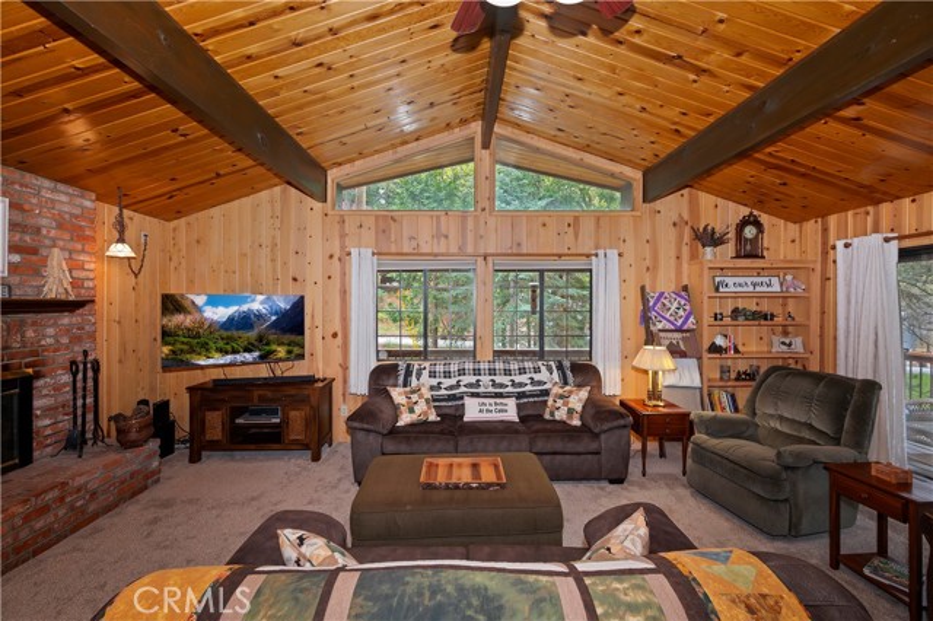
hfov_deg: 104.3
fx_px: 363
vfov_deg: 81.1
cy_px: 310
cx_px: 466
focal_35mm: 14
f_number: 8
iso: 400
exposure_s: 1/20
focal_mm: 14
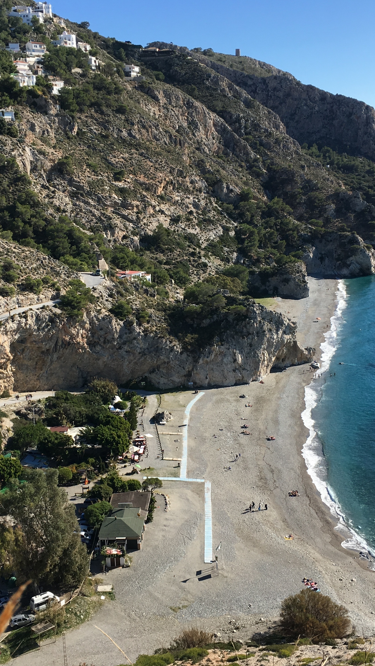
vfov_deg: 47.4
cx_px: 166
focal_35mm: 43
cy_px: 328
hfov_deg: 27.7
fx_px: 760
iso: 25
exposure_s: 1/1326
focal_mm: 4.15
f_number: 2.2
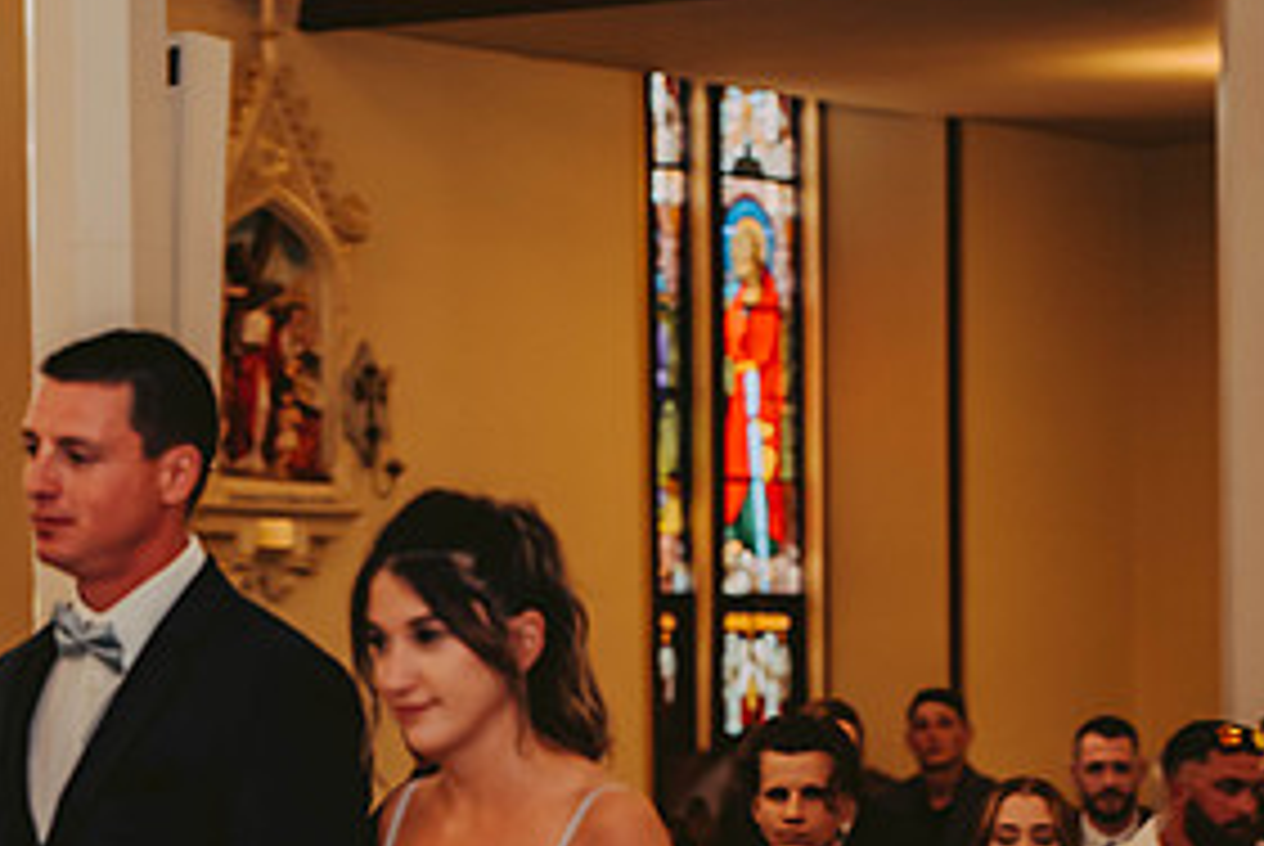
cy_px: 835
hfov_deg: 12.1
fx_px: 5940
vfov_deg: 8.1
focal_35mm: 169
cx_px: 180
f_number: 2.8
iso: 800
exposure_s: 1/60
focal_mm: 82
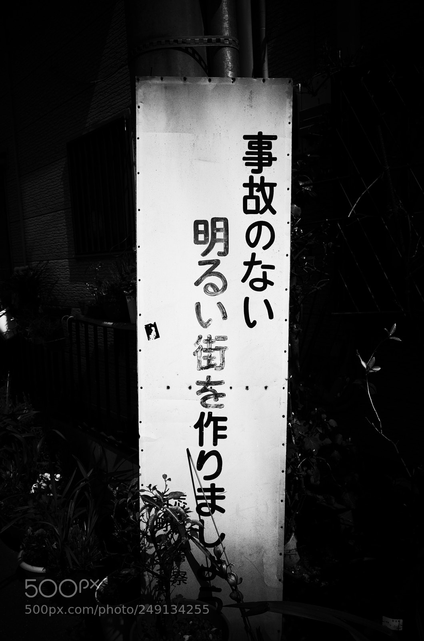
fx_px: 497
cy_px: 320
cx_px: 212
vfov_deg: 65.6
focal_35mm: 28
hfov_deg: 46.2
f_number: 5.6
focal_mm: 18.3
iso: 100
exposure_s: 1/750
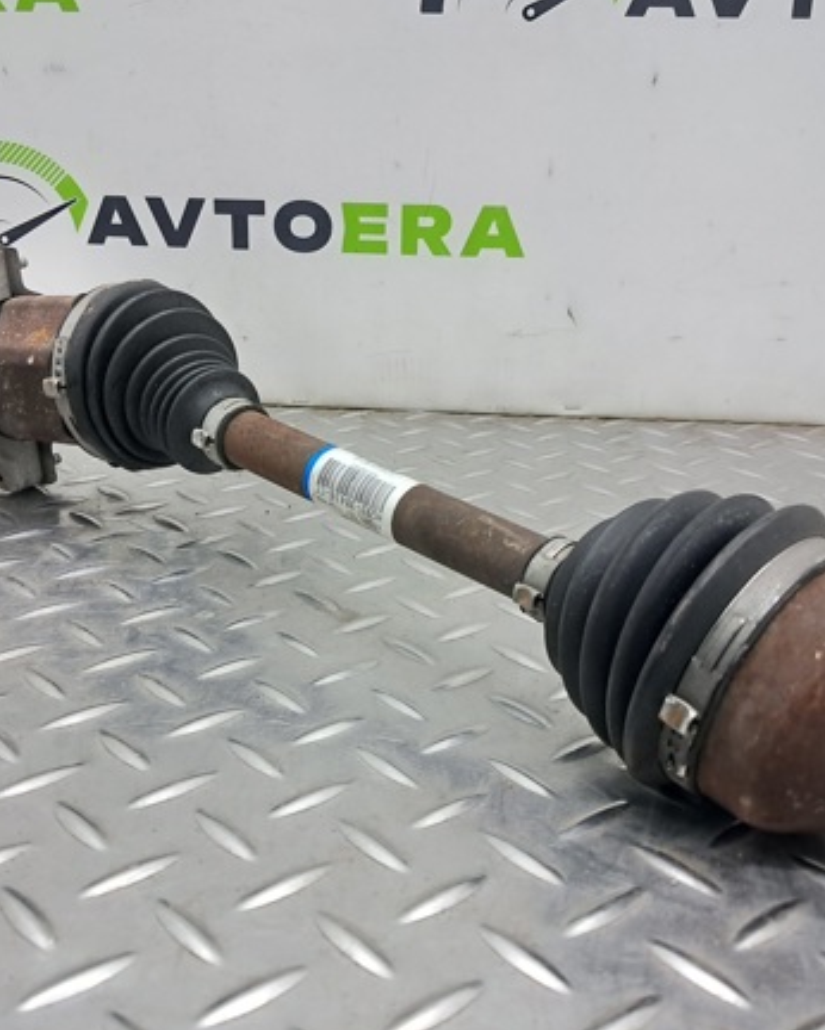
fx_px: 1189
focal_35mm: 39
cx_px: 377
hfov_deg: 38.2
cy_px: 528
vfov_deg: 46.8
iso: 160
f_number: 1.8
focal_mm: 4
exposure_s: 1/50
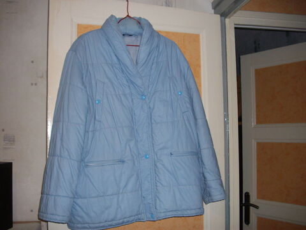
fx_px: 327
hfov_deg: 50.1
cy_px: 115
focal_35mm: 37
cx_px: 153
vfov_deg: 38.7
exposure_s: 1/50
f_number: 2.8
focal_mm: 6.2
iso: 160
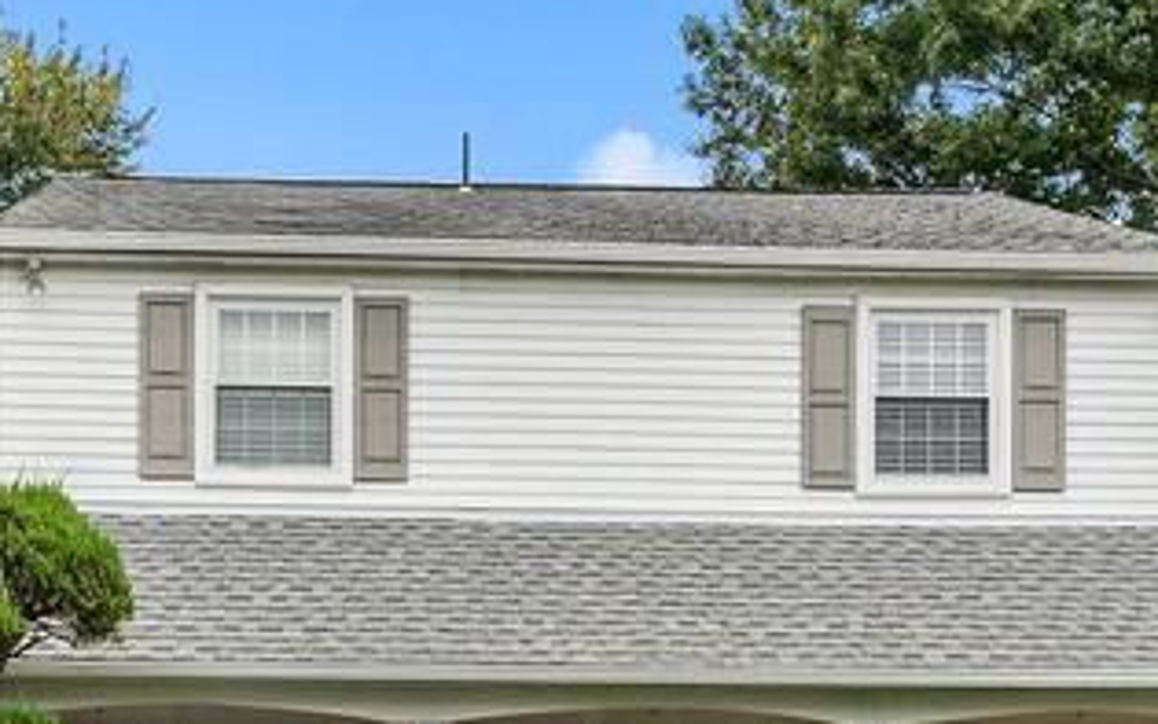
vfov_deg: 20.5
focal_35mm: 63
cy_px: 537
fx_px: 1989
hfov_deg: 32.1
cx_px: 342
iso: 1000
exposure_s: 1/100
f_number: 11
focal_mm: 19
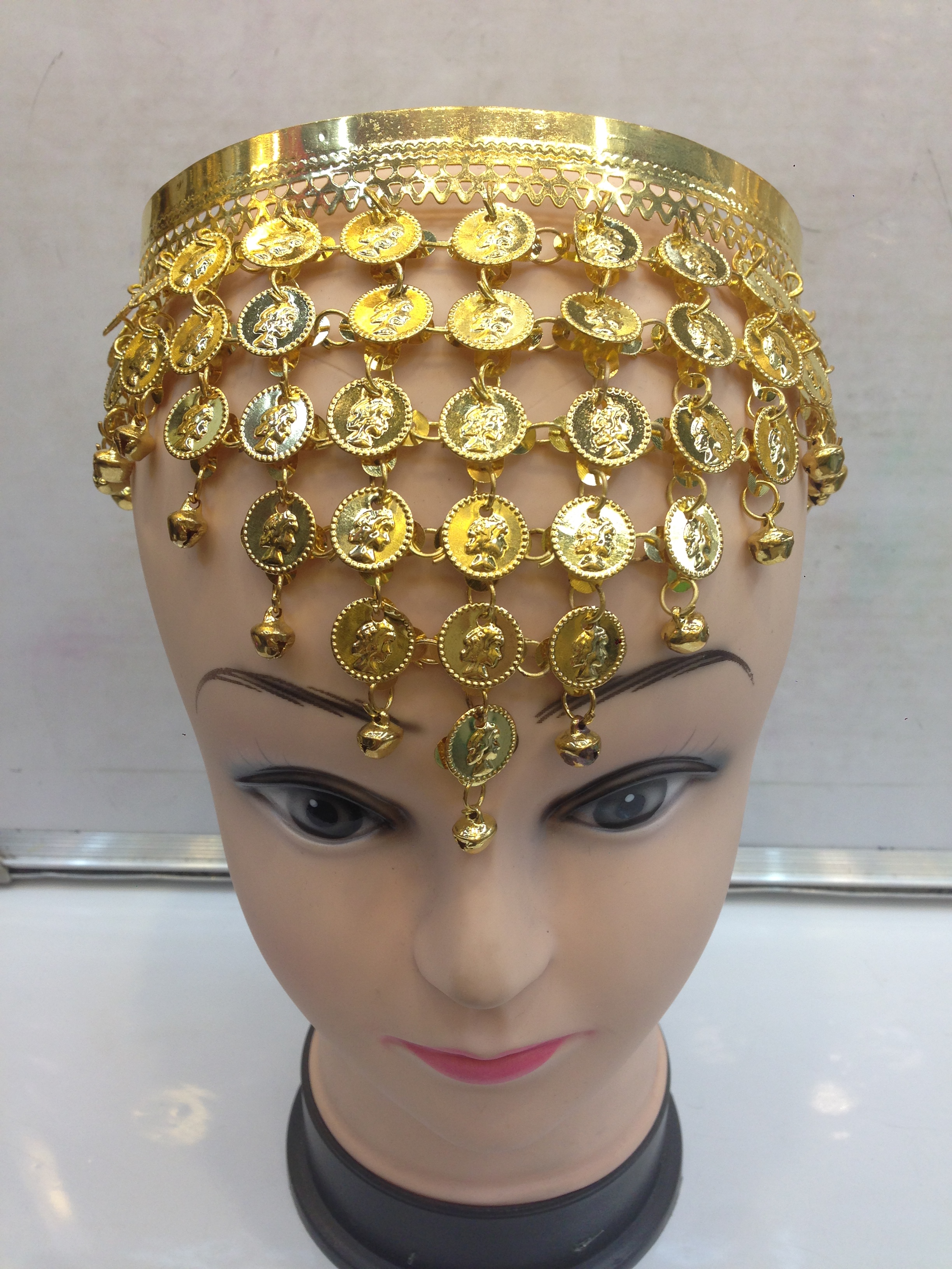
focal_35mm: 33
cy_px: 634
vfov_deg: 55.4
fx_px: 1210
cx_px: 476
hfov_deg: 42.9
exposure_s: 1/40
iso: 64
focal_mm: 4.12
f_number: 2.4
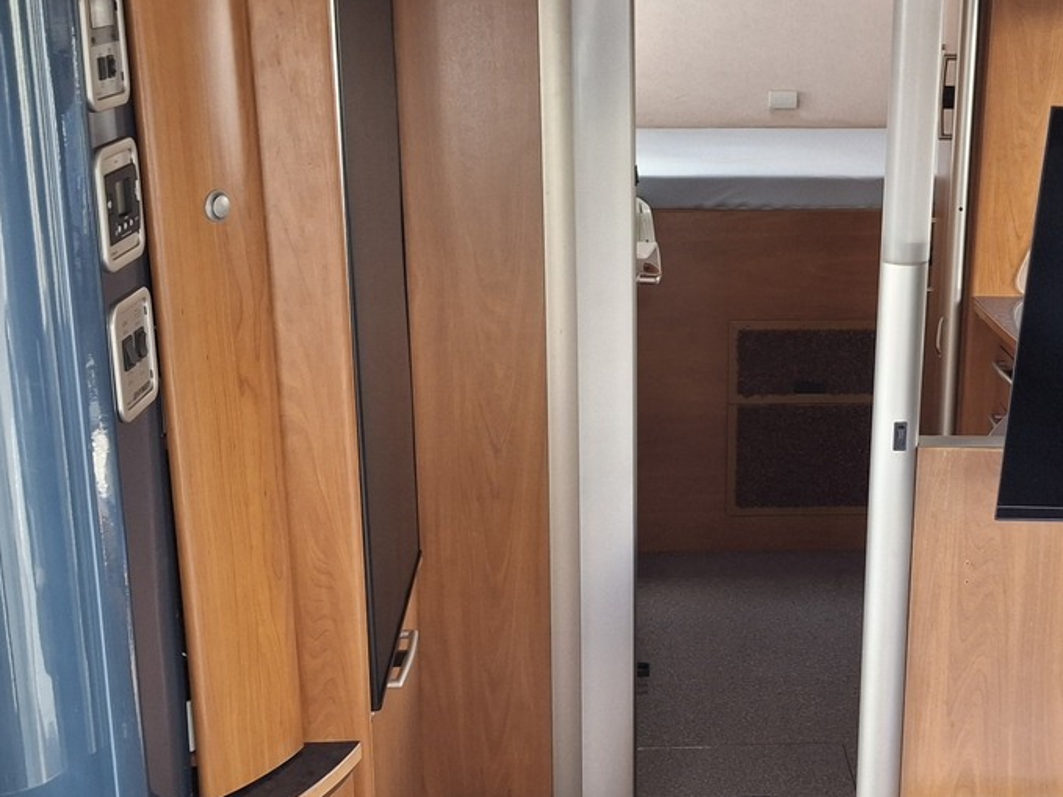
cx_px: 725
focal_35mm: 53
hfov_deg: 35.7
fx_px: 1627
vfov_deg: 27.5
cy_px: 355
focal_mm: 4.69
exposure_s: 1/100
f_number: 1.8
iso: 64
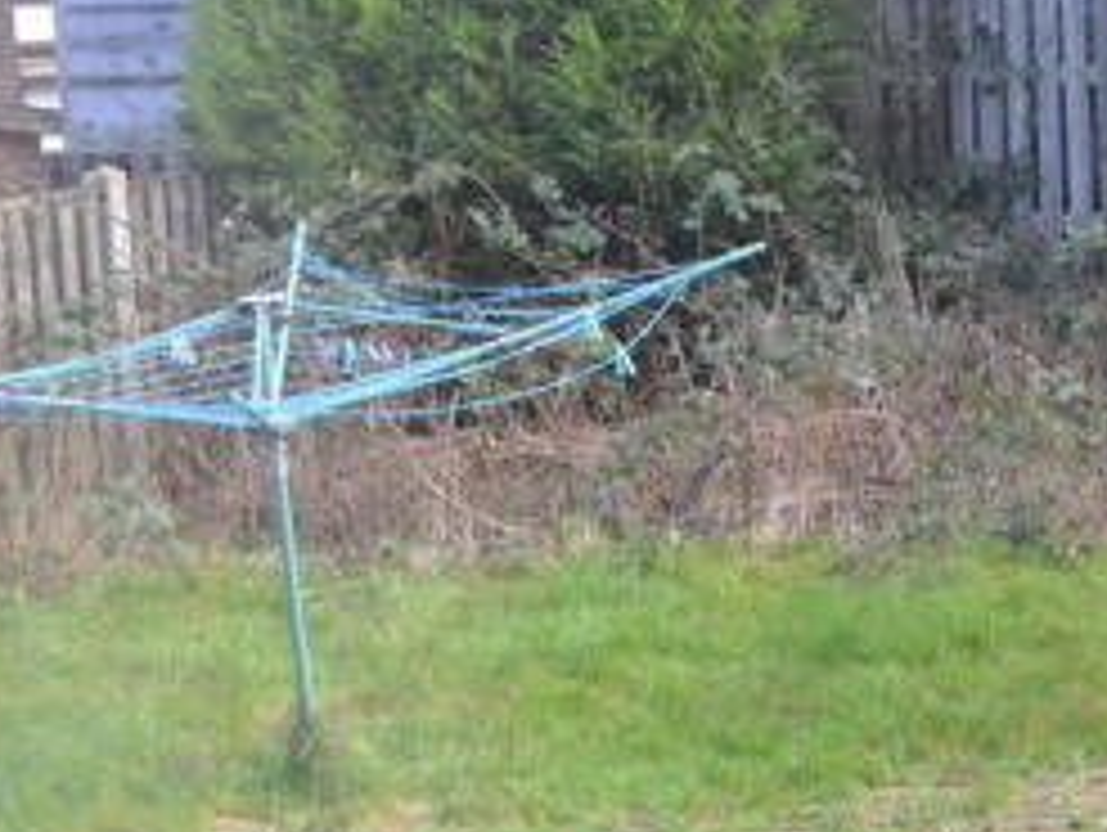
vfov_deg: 16.1
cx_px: 1186
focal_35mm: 92
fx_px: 2945
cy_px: 443
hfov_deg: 20.4
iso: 1400
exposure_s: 1/500
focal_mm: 24
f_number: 4
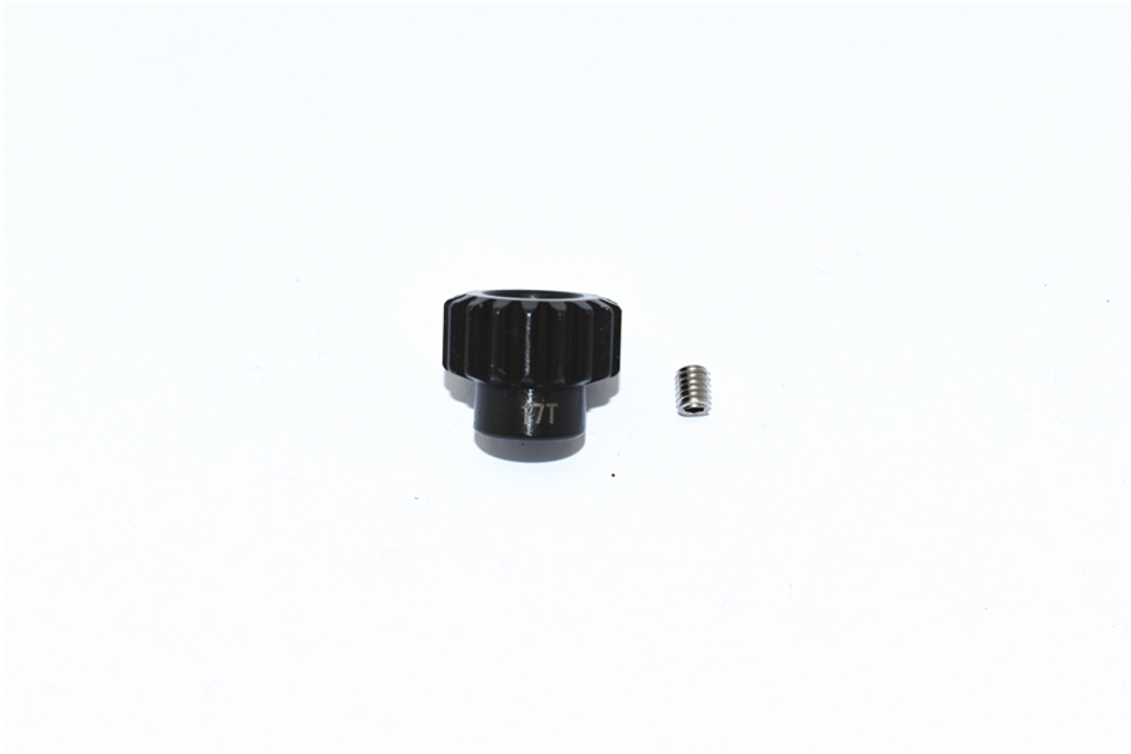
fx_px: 2450
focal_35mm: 78
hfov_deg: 26.0
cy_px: 377
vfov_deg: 17.5
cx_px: 566
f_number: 8
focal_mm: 52
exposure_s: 1/200
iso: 100
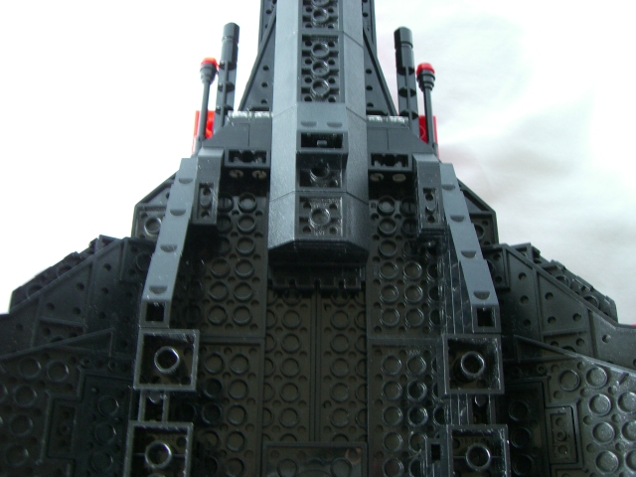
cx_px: 318
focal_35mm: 38
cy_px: 238
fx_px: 698
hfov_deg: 49.0
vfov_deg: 37.7
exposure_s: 1/8
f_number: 2.7
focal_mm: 6.2
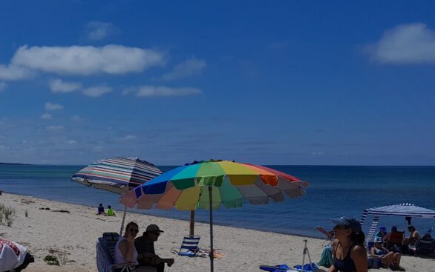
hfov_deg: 39.1
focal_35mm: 50
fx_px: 593
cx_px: 100
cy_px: 253
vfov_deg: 24.9
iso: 40
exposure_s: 1/1009
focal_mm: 4
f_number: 1.8
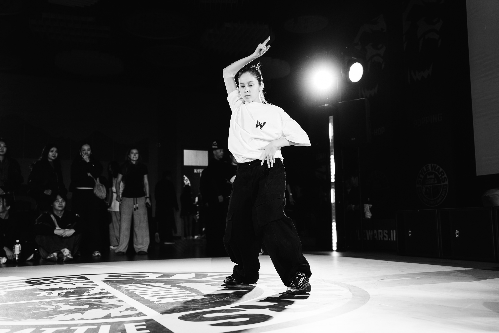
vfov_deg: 35.9
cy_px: 166
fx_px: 513
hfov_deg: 51.9
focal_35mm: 37
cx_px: 250
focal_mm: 37
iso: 3200
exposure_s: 1/800
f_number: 2.8
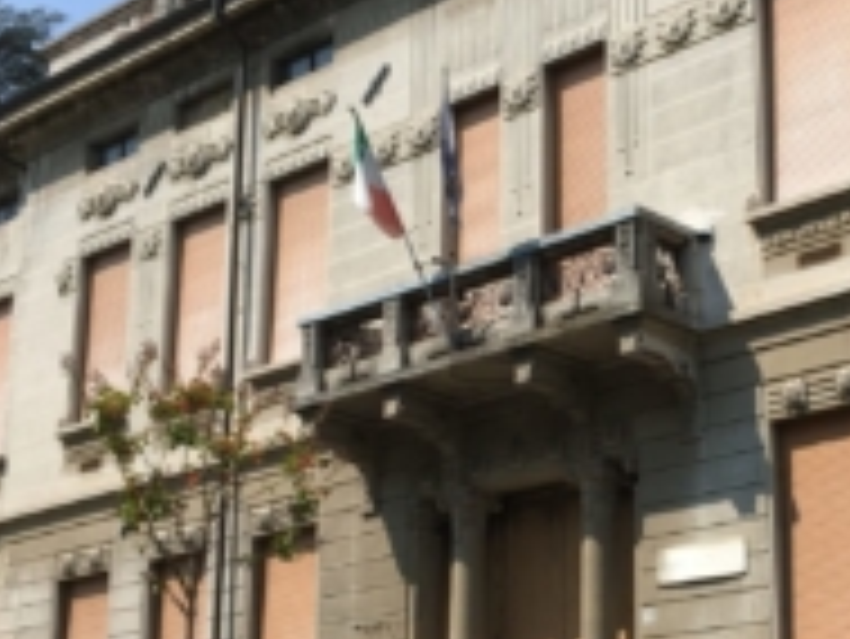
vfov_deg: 21.2
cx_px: 697
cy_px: 441
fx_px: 1695
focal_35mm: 69
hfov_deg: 27.5
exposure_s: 1/1709
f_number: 2.2
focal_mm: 4.15
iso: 25
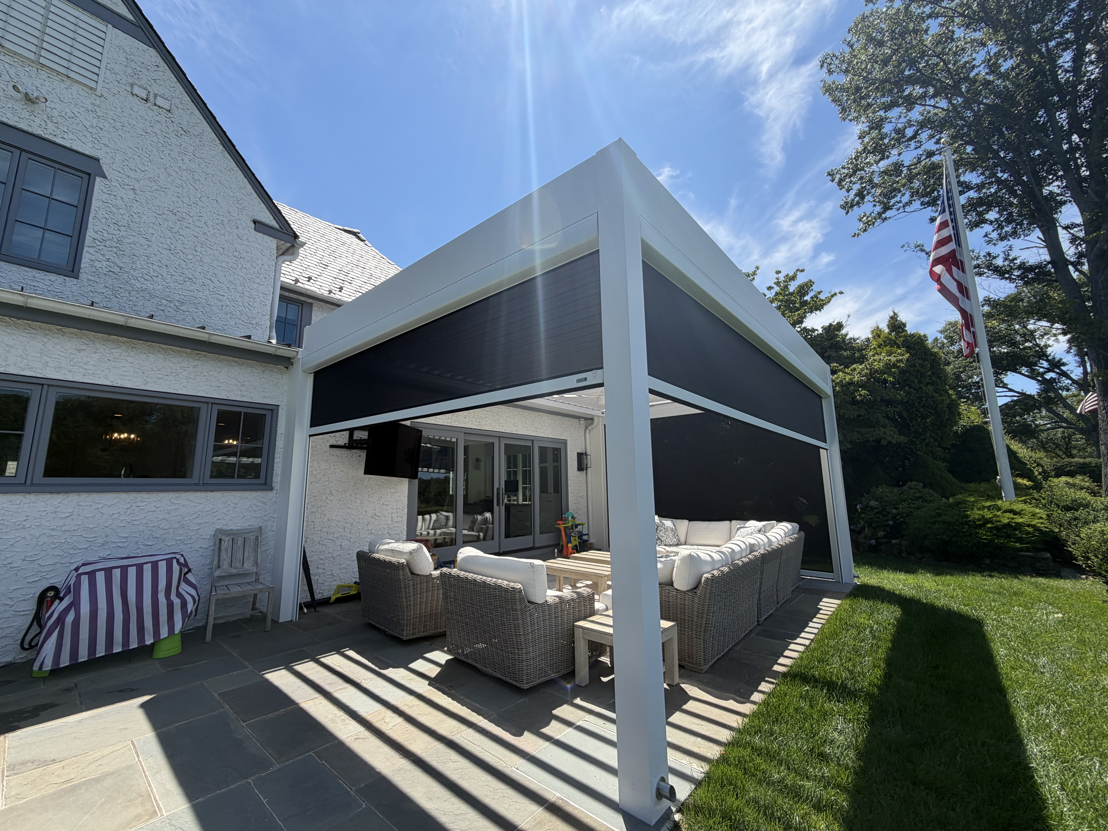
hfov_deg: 102.1
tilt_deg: +10.0
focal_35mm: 14
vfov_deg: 85.7
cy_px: 416
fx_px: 448
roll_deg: -0.3
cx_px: 554
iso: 20
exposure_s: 1/770
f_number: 2.2
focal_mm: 2.22
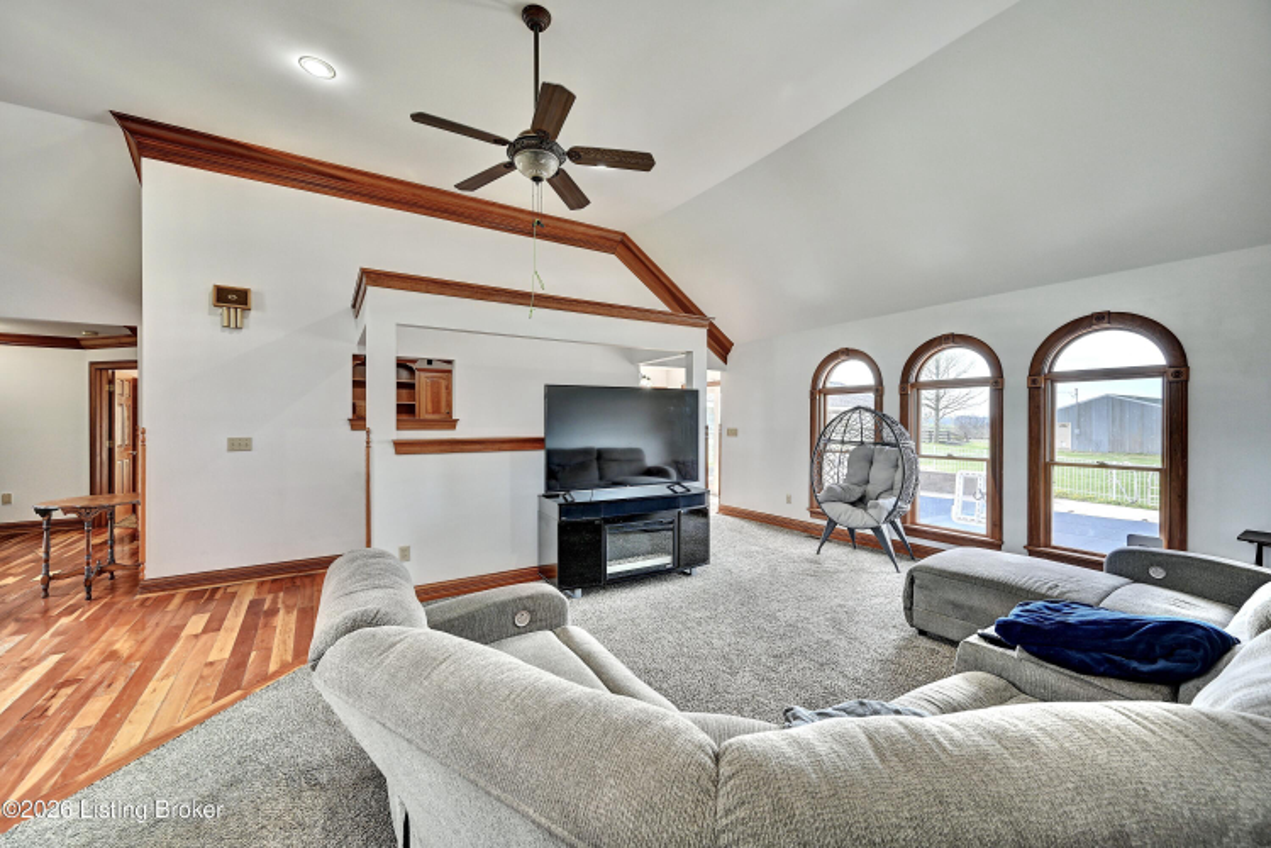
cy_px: 424
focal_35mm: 14
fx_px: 494
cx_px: 636
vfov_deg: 81.2
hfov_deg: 104.3
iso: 200
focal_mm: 14
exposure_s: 1/5
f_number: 8
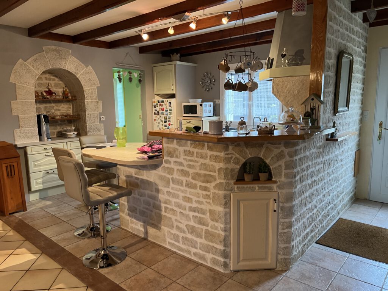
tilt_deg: -8.1
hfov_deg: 67.3
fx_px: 291
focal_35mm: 26
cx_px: 194
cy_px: 146
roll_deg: +1.0
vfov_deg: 53.1
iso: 320
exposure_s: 1/50
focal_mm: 5.7
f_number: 1.5
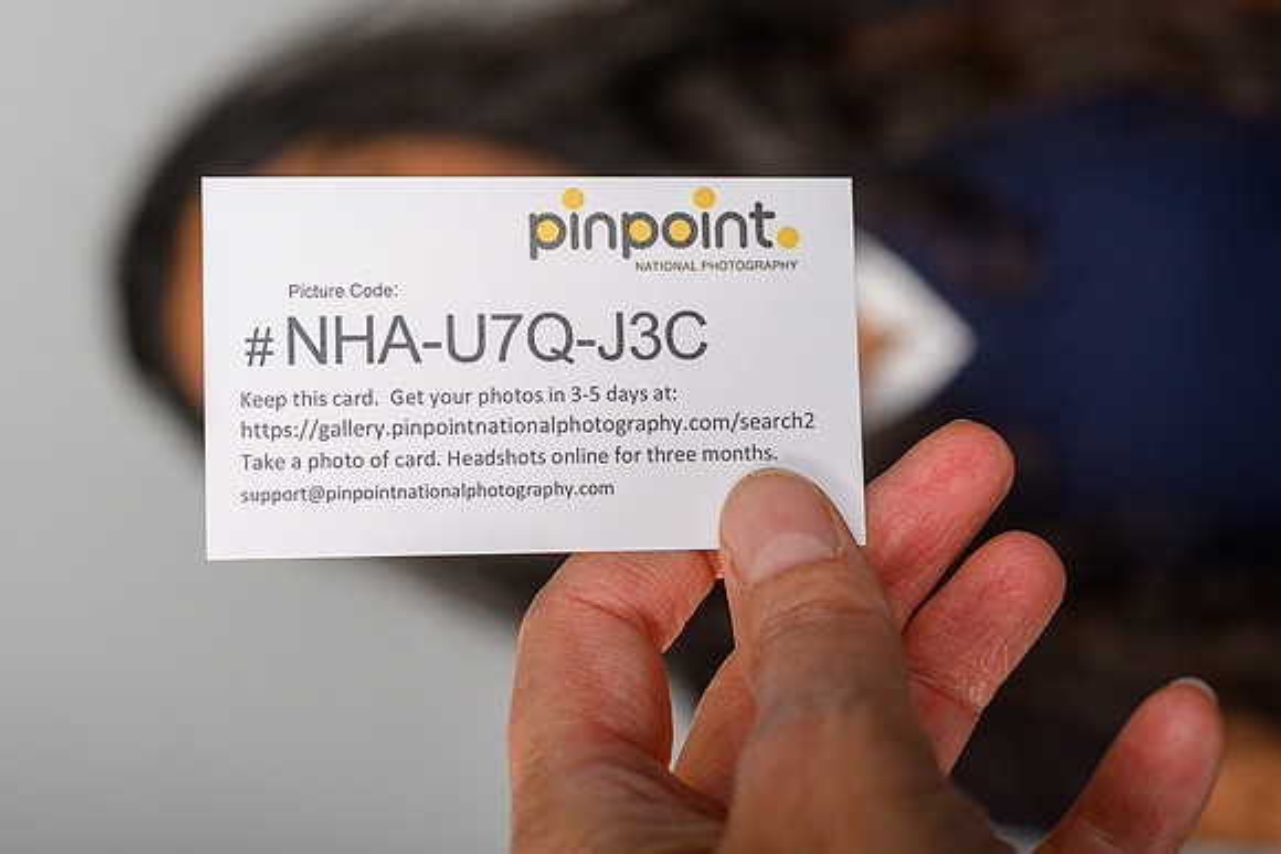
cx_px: 483
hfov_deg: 30.5
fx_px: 2337
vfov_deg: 20.7
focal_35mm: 66
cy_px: 323
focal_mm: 50
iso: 200
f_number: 5.6
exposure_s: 1/200
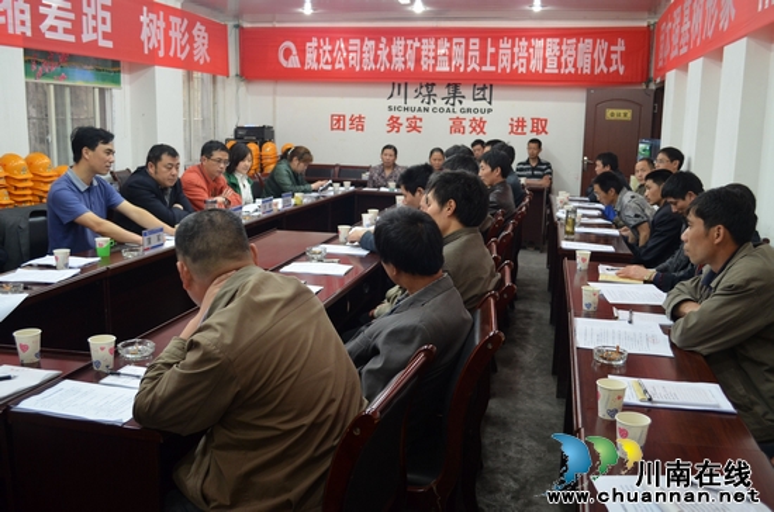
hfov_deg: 57.3
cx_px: 387
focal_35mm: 33
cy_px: 256
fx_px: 708
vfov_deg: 39.8
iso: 800
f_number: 4
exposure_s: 1/40
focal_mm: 22
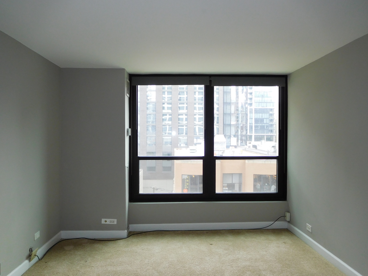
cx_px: 184
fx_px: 266
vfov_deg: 54.9
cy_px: 138
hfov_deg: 69.4
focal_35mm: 25
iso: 180
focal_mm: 4.5
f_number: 3.4
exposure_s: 1/30
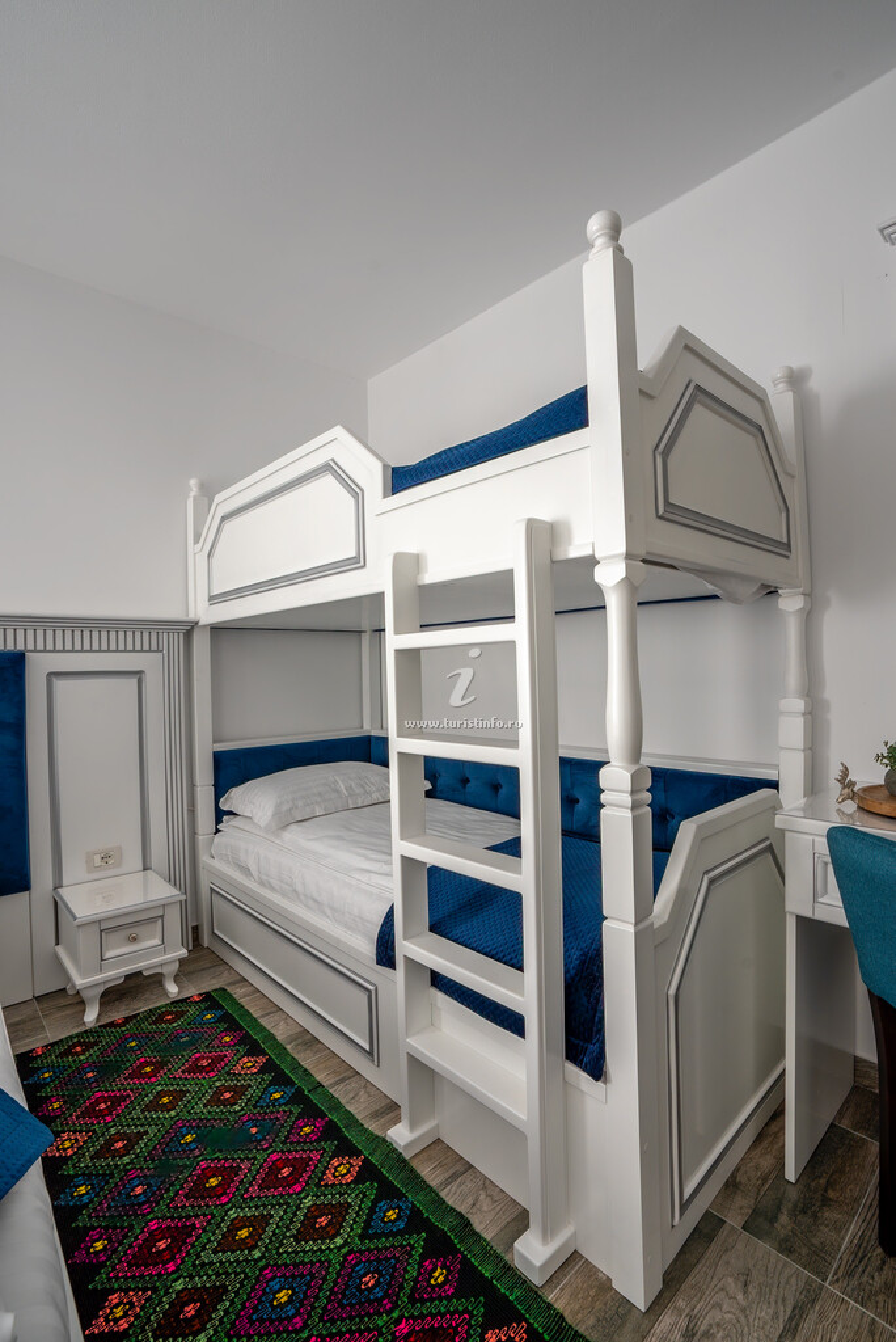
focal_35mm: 16
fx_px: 596
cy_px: 671
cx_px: 448
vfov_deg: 96.7
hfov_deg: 73.8
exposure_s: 1/8
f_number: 10
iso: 64
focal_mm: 16
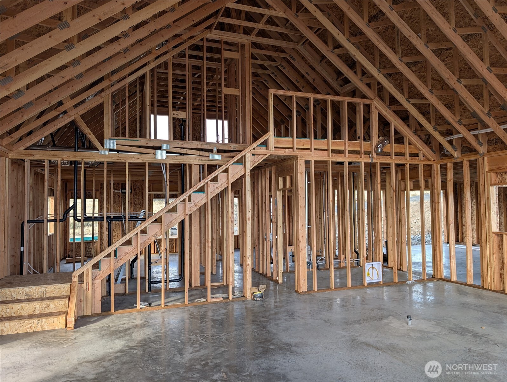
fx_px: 352
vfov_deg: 56.9
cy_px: 191
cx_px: 254
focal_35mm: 24
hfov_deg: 71.5
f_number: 1.68
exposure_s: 1/125
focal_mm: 6.9
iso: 26
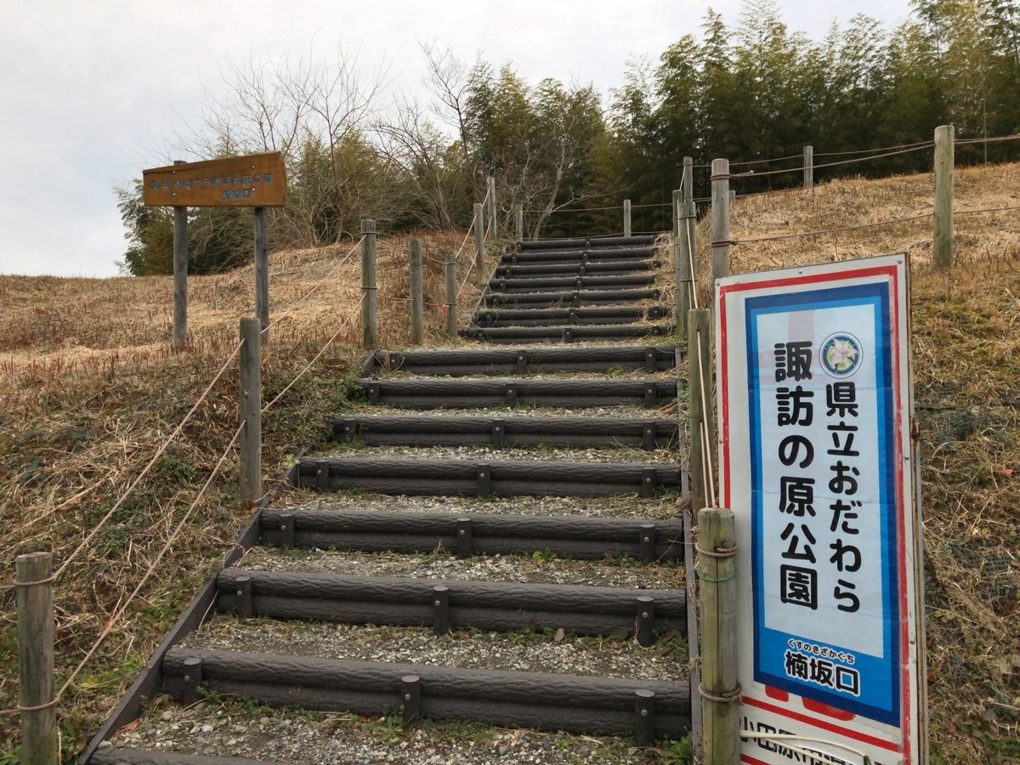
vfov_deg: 49.7
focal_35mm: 28
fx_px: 825
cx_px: 510
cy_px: 382
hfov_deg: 63.4
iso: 20
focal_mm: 4
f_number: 1.8
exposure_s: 1/6024
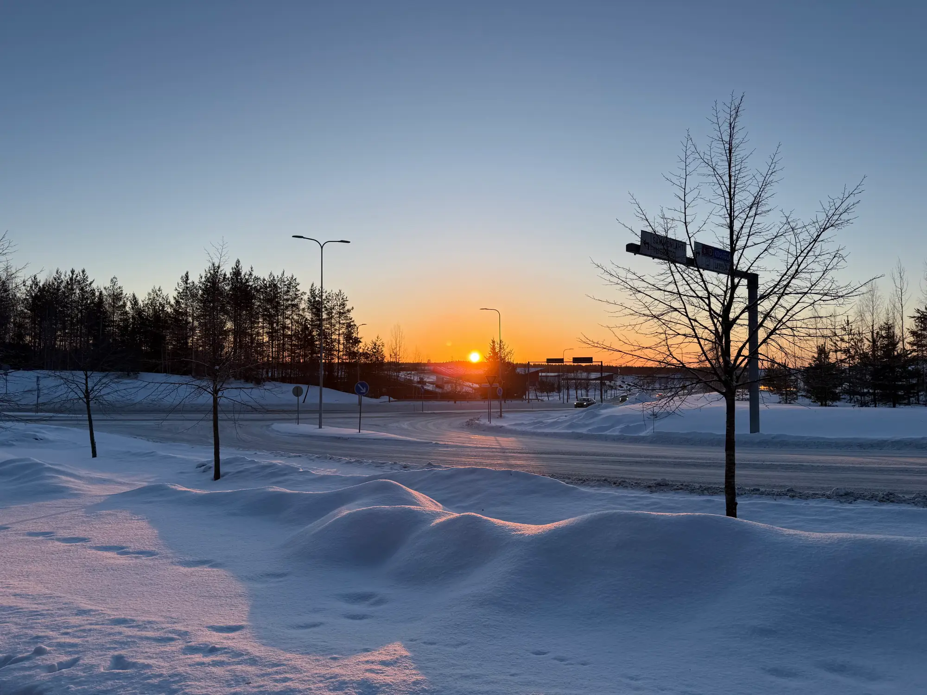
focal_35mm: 24
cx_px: 464
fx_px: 643
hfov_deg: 71.6
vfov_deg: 56.8
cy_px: 348
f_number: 1.78
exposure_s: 1/2053
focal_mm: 6.76
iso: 80
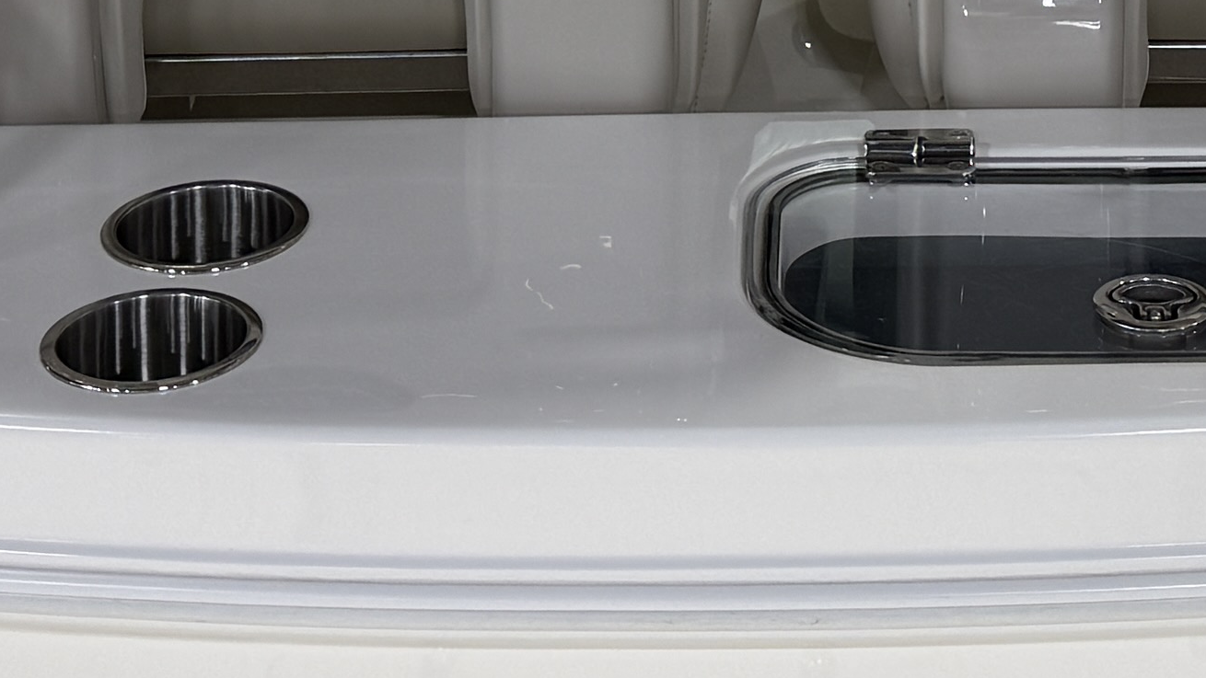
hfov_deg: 18.6
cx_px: 931
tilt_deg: -6.8
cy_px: -866
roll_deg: -1.1
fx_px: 3646
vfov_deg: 9.6
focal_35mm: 114
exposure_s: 1/120
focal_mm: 6.76
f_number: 1.78
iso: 100
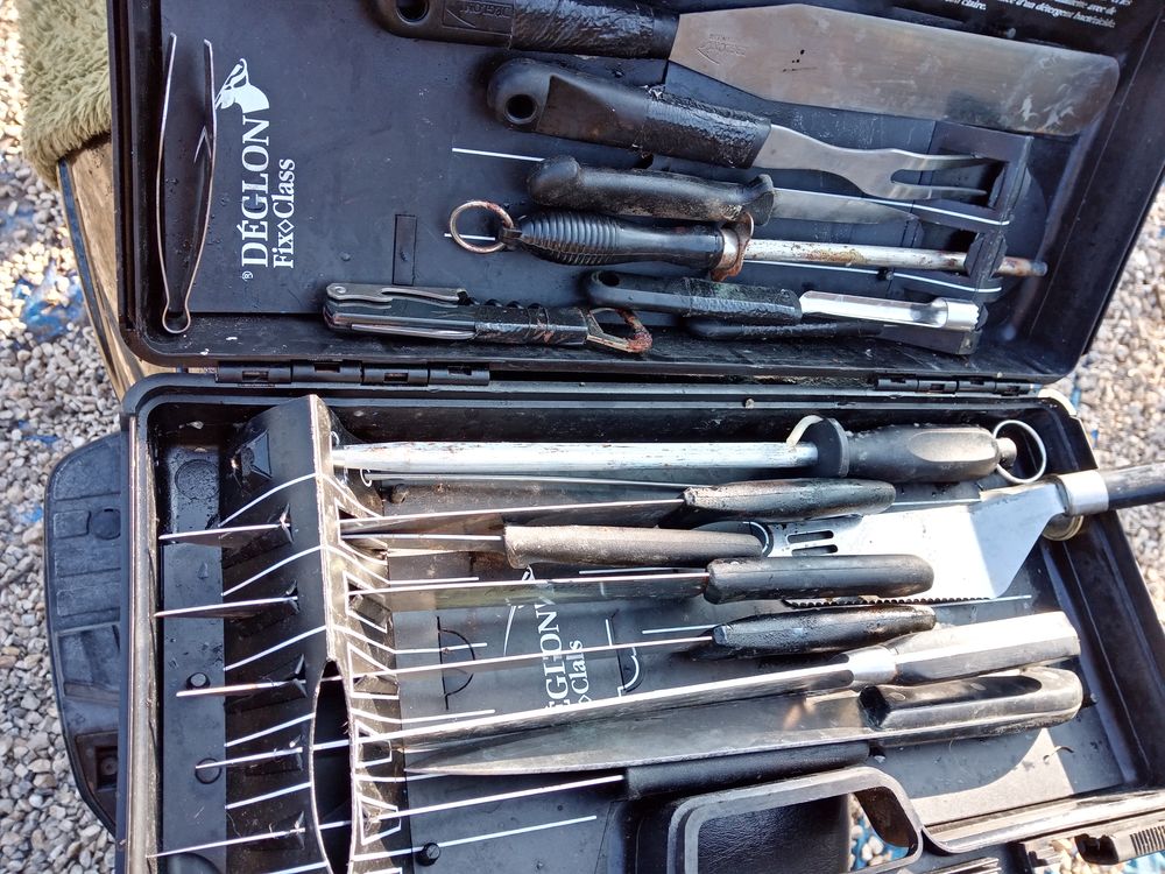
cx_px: 582
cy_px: 437
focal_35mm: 26
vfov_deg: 53.1
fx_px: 875
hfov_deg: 67.3
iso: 110
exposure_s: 1/100
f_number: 1.8
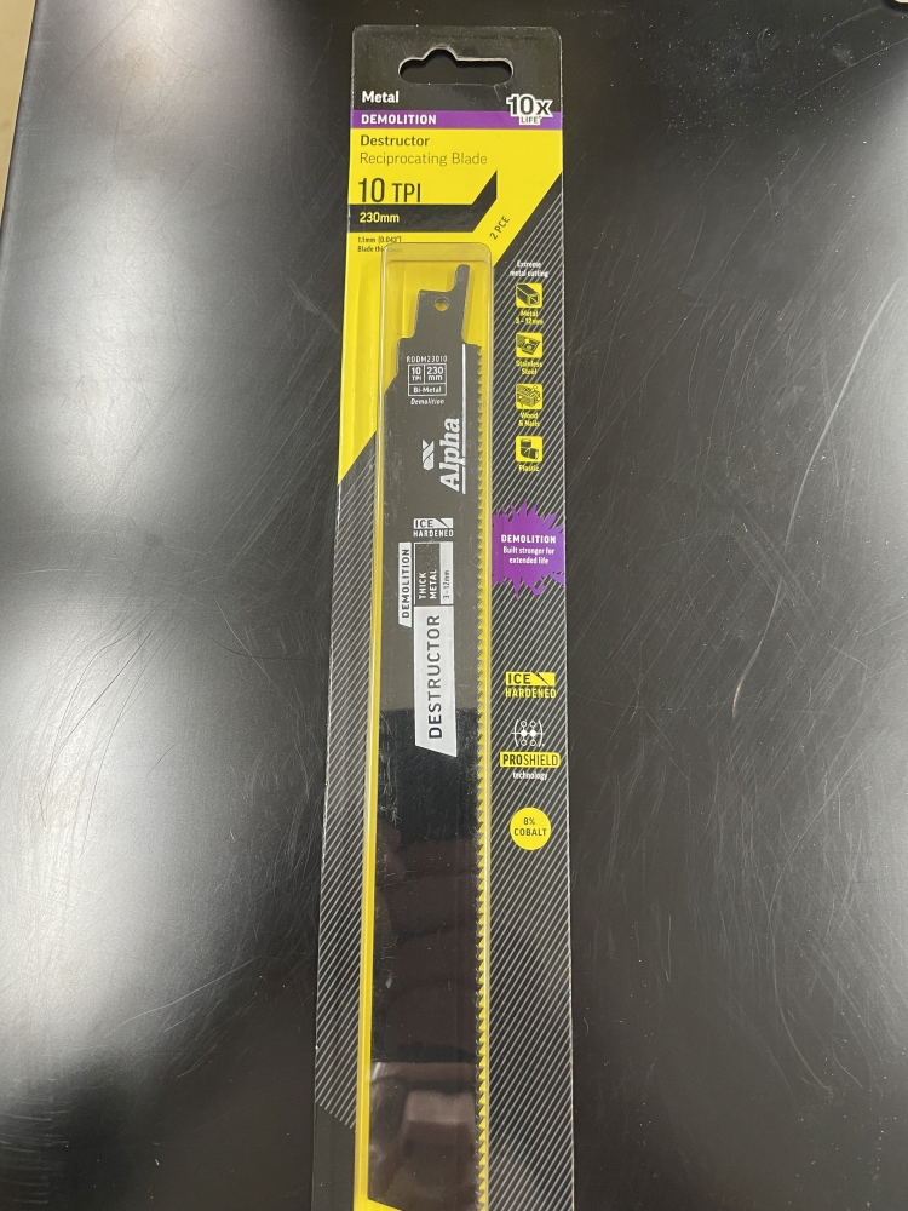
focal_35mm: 26
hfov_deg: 53.1
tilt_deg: -80.4
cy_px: 606
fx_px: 909
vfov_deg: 67.3
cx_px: 454
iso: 200
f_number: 1.6
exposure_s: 1/50
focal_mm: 4.2
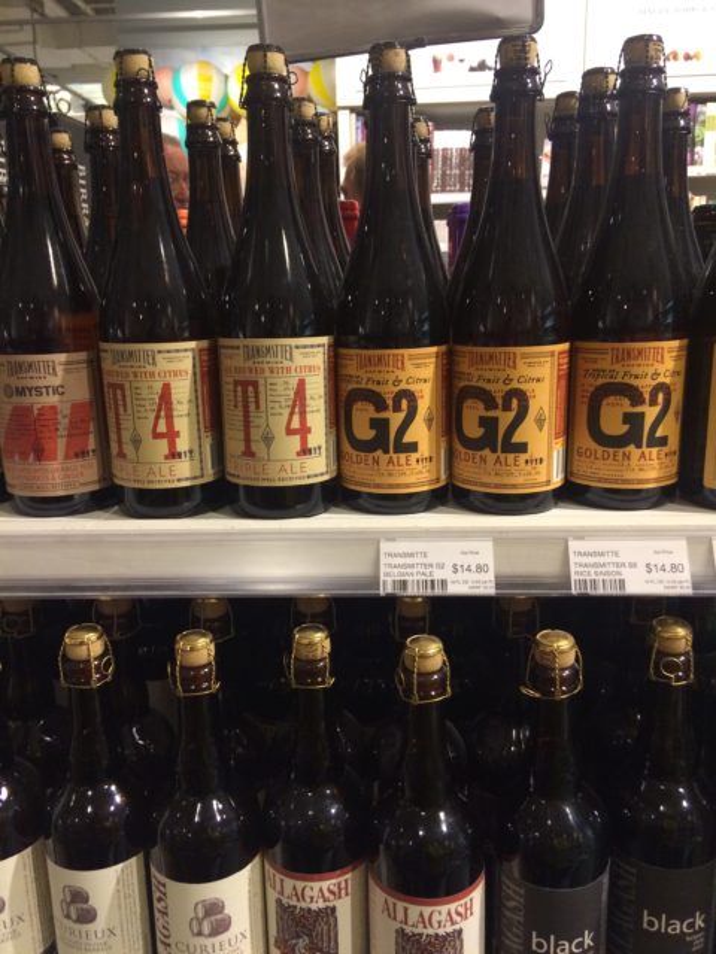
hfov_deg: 48.2
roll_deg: +1.6
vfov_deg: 61.7
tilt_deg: -15.1
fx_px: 800
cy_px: 477
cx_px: 358
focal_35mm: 29
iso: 200
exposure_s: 1/30
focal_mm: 4.15
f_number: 2.2
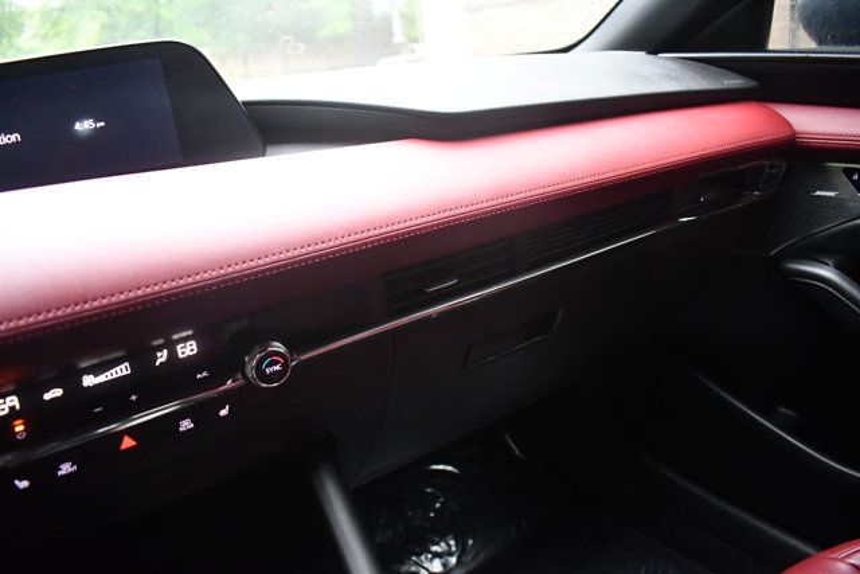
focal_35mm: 27
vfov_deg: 48.0
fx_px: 645
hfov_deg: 67.4
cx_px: 430
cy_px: 287
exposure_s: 1/60
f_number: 3.5
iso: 3600
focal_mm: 18
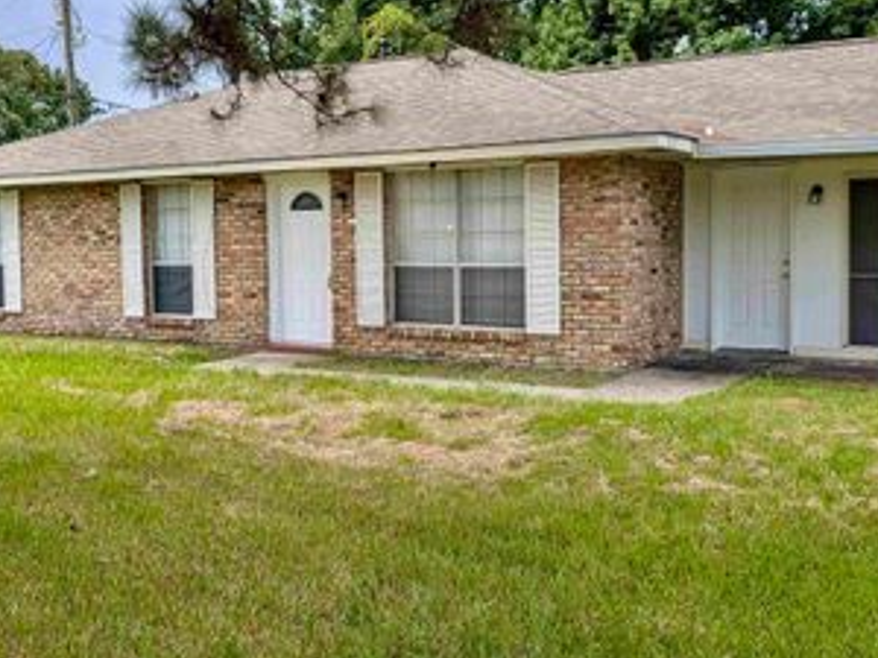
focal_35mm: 40
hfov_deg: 46.7
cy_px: 282
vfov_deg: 35.9
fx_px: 1015
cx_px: 380
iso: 31
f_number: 1.7
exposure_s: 1/878
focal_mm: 4.53
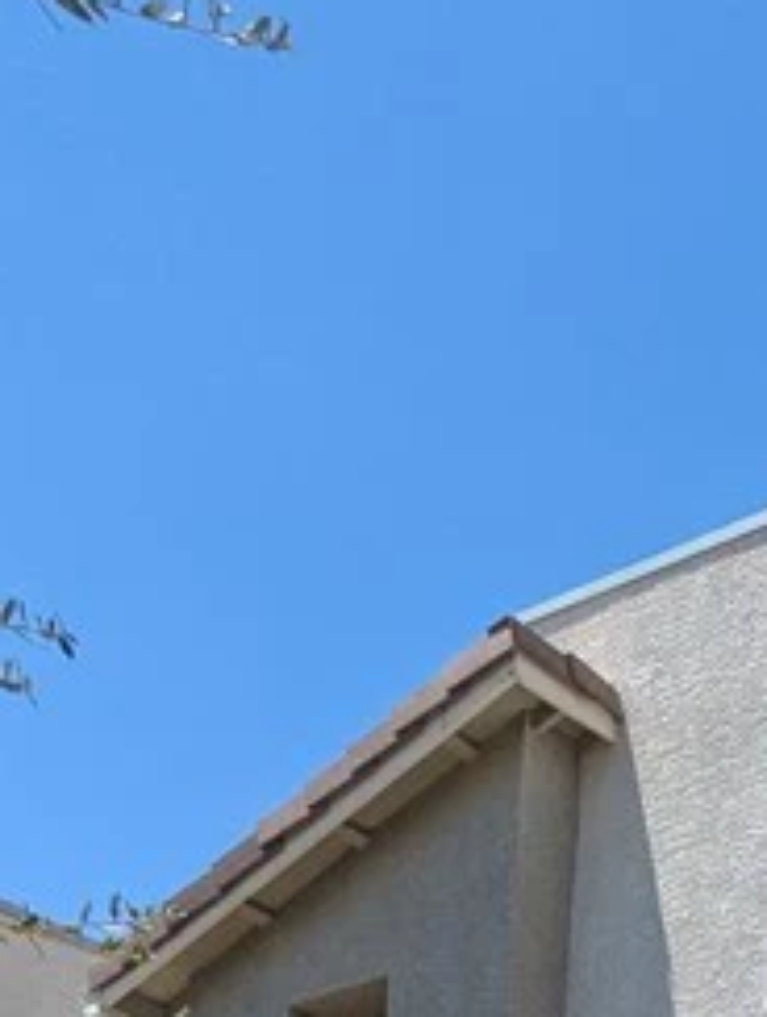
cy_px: 1778
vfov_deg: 20.9
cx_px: 1328
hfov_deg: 18.1
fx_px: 1973
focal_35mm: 67
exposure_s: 1/1256
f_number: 2.2
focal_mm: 2.35
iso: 51
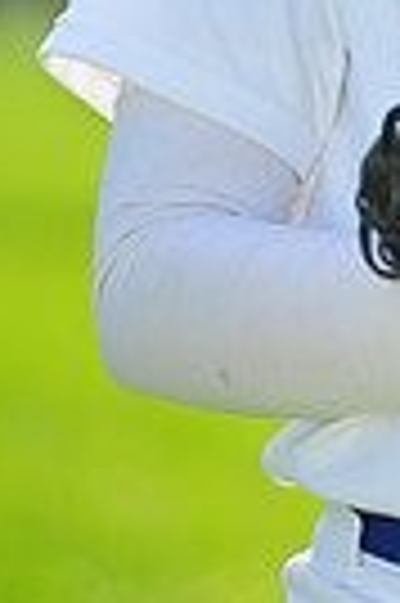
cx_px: 625
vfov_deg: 2.4
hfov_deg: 1.6
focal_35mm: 866
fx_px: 14470
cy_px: -351
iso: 320
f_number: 4.5
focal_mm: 200
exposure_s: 1/2000
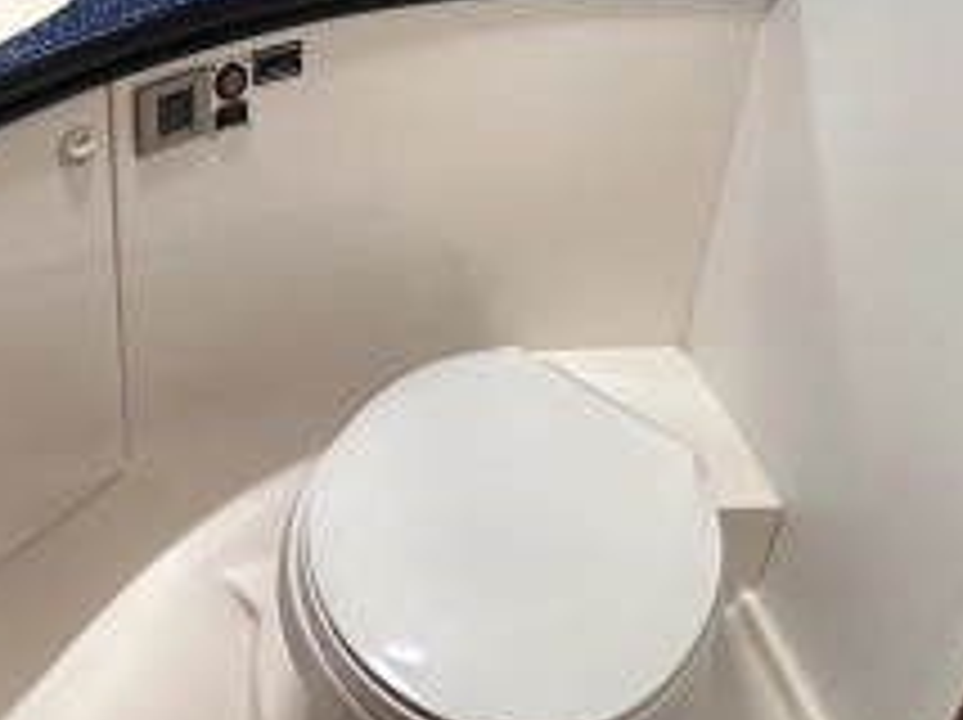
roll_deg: -0.1
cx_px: 202
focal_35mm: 36
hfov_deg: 48.7
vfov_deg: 35.3
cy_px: -20
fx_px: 1000
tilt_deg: -23.1
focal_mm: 2.22
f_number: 2.2
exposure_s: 1/99
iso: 320
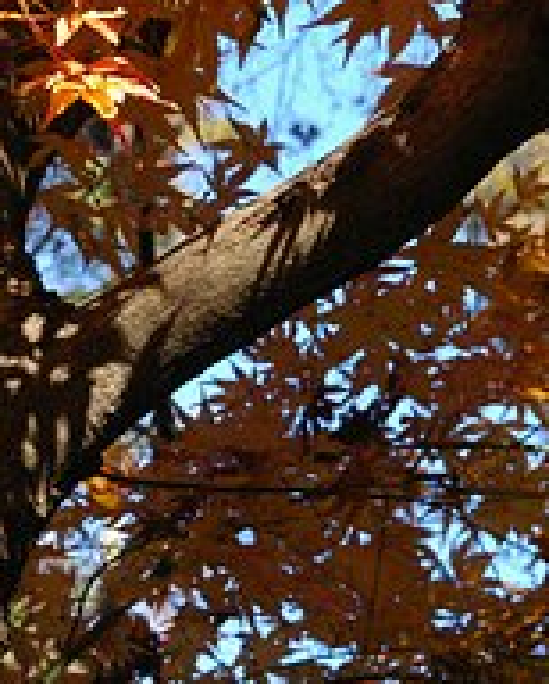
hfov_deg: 7.5
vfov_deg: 9.4
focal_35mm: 206
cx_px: -32
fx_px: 4182
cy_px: 353
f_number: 11
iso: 800
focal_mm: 55
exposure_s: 1/180
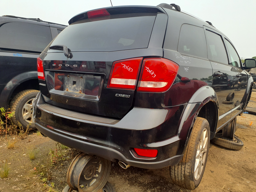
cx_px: 128
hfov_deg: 65.3
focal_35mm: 27
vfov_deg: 51.4
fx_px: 200
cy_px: 96
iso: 40
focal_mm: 3.58
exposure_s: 1/928
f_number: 1.9
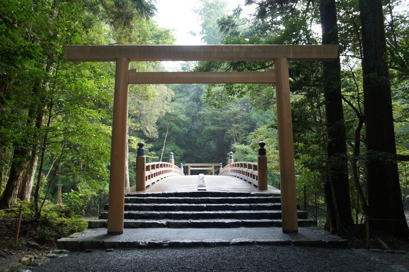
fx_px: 340
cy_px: 136
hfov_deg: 62.0
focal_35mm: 30
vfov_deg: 43.5
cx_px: 204
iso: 1600
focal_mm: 20
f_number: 3.5
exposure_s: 1/125
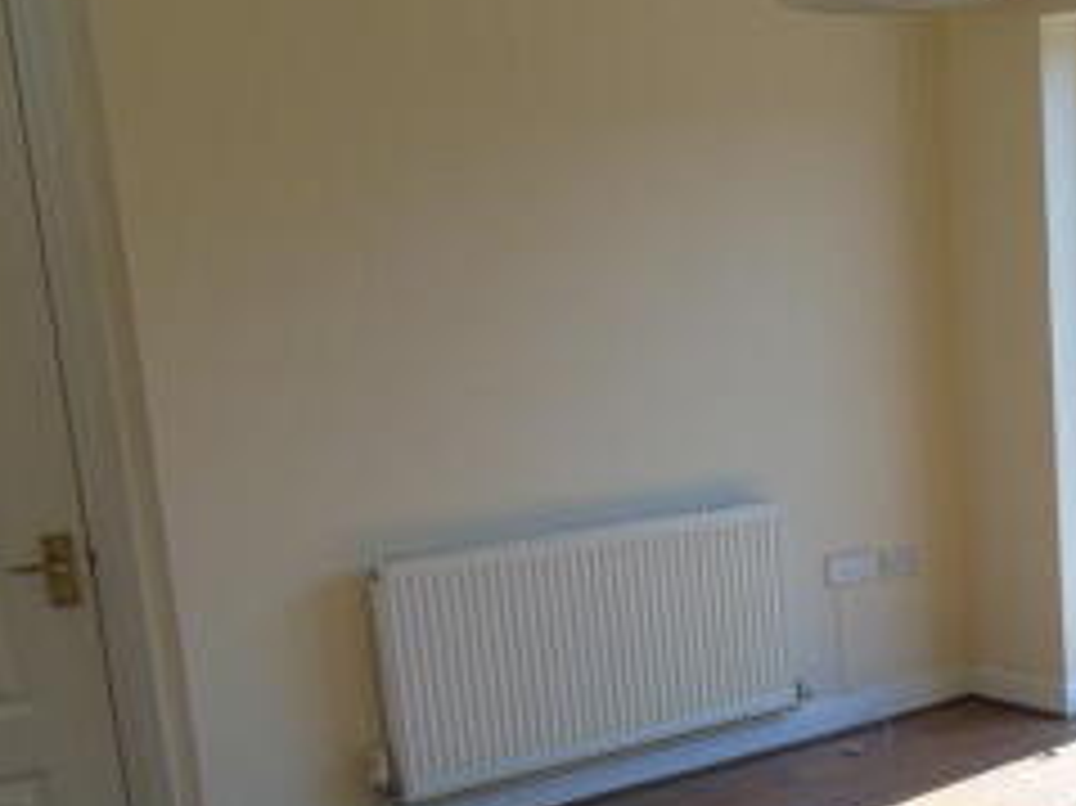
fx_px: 1895
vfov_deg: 23.5
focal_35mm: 61
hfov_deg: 28.9
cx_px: 1164
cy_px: 696
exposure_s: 1/200
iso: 80
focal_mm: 4.4
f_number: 3.4
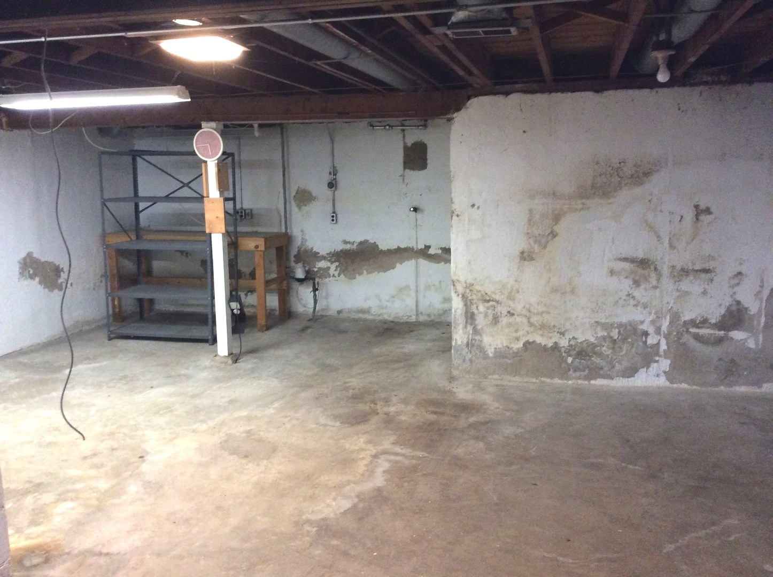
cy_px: 288
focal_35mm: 32
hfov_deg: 56.9
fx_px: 714
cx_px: 386
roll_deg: +2.6
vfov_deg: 44.1
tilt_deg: -9.2
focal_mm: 3.3
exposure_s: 1/24
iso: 320
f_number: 2.4
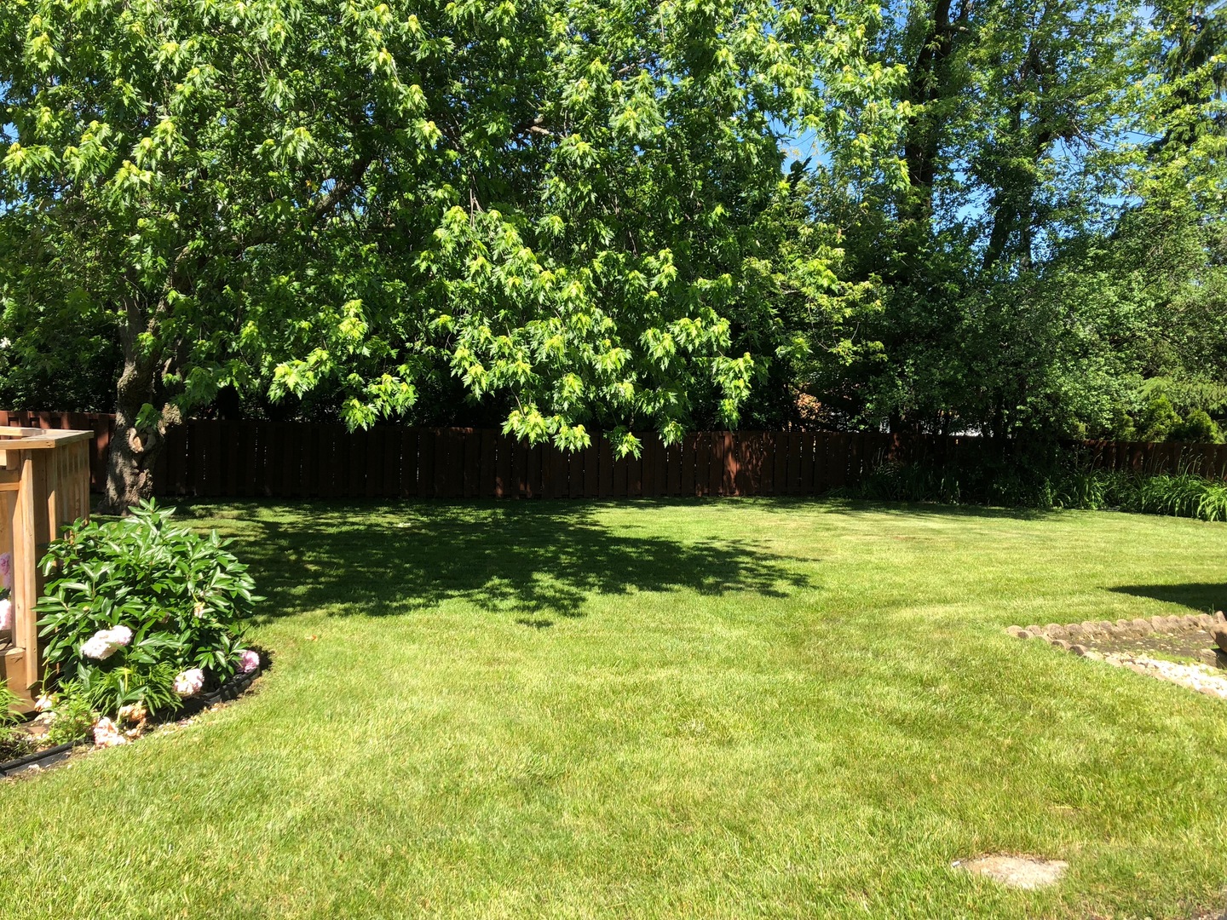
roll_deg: -0.7
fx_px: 992
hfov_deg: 63.4
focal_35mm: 28
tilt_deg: -3.3
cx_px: 614
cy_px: 460
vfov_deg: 49.7
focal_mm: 3.99
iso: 20
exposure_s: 1/674
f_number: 1.8
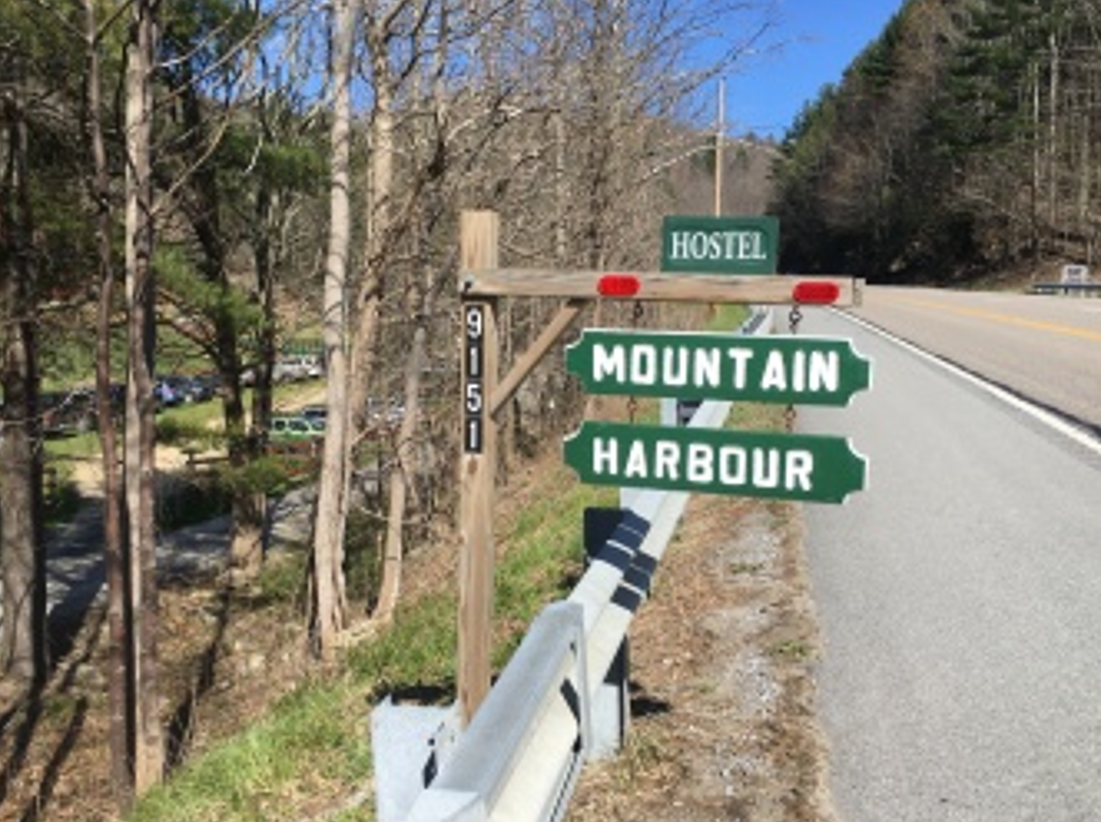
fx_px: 1016
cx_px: 544
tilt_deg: -2.8
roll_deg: -1.8
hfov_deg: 56.9
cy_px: 404
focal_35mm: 32
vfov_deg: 44.1
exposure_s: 1/1183
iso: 25
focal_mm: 4.15
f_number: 2.2
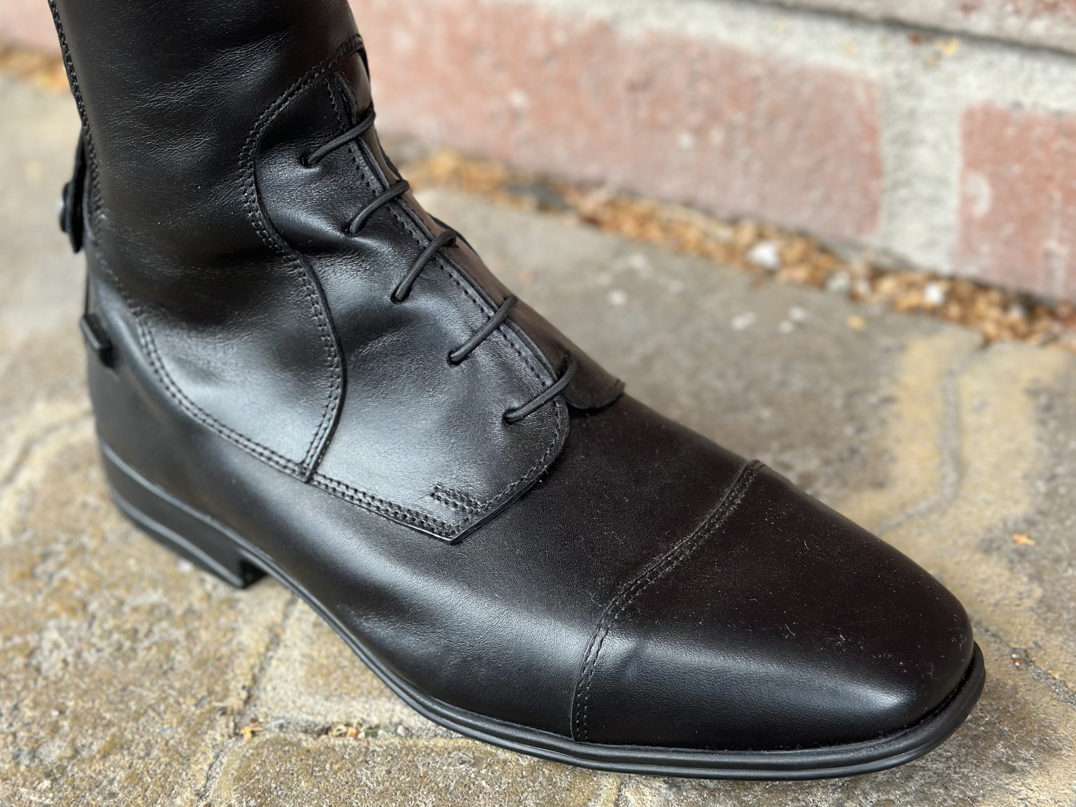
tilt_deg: -32.5
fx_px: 2021
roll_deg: +3.8
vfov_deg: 22.6
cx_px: 541
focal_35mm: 65
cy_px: 348
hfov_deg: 29.8
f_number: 1.78
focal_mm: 6.86
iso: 125
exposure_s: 1/79
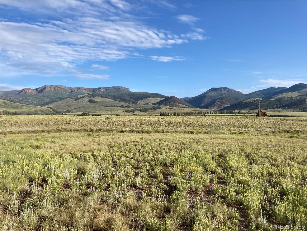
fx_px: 248
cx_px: 154
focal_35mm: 28
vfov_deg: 49.7
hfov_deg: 63.4
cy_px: 116
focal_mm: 3.99
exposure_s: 1/1600
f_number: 1.8
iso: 20
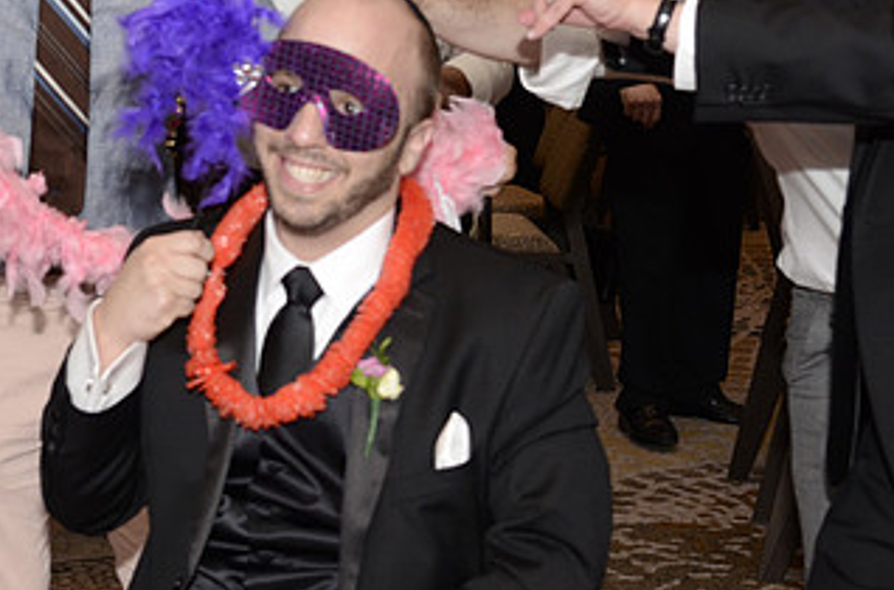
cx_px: 343
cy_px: 292
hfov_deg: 24.0
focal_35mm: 85
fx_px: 2102
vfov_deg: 16.0
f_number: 4.5
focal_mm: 31
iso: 800
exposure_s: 1/160
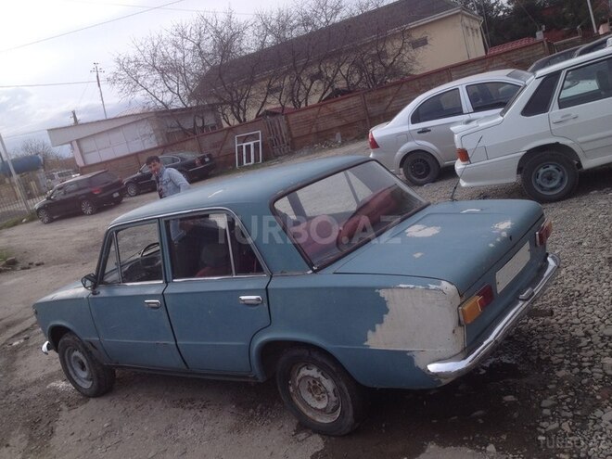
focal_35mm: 35
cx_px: 306
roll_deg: +16.8
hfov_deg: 52.6
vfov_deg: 40.7
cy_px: 230
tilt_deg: -12.5
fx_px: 619
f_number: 2.4
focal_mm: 4.28
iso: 50
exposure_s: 1/789
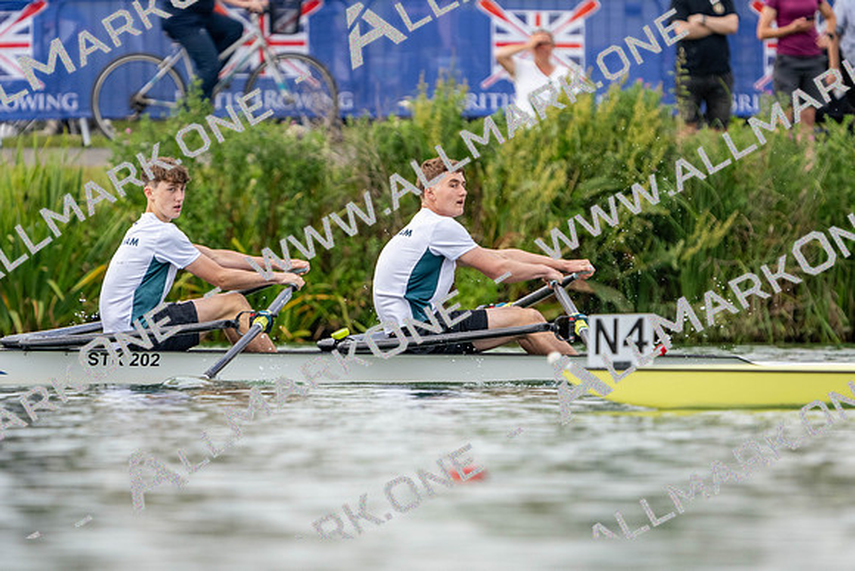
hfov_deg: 2.5
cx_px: 428
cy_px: 286
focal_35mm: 838
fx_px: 19906
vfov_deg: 1.6
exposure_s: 1/1600
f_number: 6.3
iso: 640
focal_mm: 559
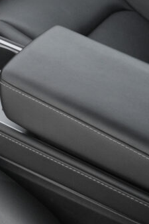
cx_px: -169
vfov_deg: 21.6
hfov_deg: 12.7
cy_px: 0
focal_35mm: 91
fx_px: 565
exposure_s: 1/80
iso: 1600
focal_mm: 19.7
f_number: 9
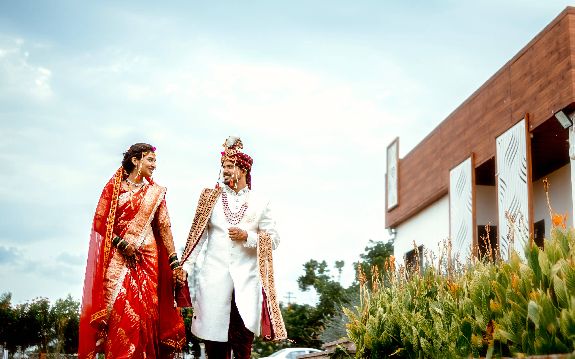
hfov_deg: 35.4
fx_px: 893
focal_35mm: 57
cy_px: 132
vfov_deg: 22.7
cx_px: 377
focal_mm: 35
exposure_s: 1/1250
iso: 100
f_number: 1.4
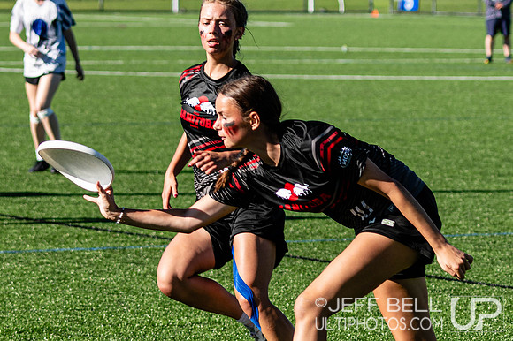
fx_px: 3376
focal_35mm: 237
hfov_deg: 8.7
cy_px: 132
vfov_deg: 5.8
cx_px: 157
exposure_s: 1/1600
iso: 100
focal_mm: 70
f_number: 3.2
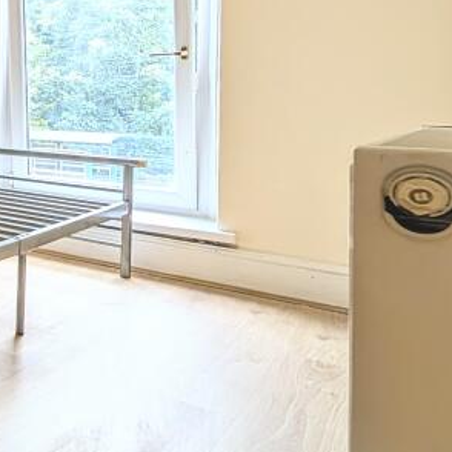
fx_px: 547
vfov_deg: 43.0
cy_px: 96
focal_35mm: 37
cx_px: -281
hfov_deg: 26.1
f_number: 1.7
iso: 91
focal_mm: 2.02
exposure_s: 1/111
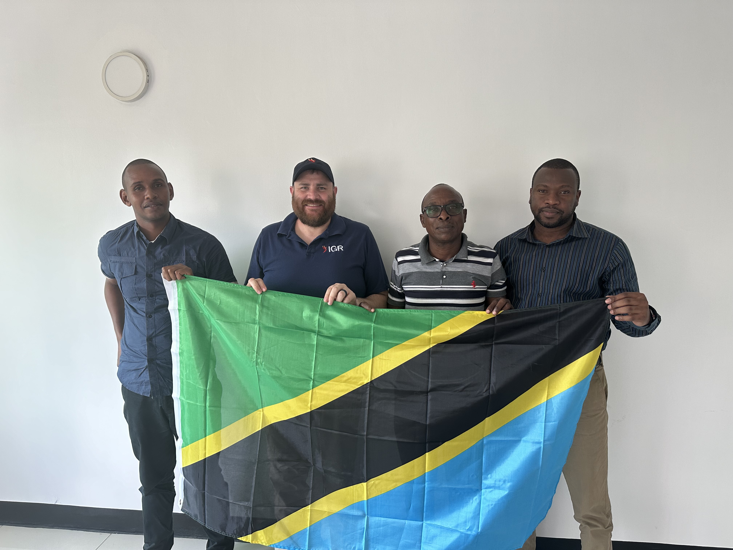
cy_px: 275
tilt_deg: -7.3
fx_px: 508
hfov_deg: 71.6
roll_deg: -0.9
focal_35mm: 24
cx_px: 366
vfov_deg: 56.8
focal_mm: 6.86
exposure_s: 1/121
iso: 125
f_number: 1.78
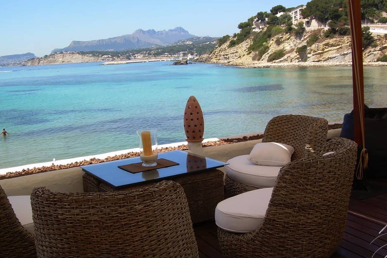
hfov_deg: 45.4
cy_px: 130
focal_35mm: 43
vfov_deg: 31.2
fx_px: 462
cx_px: 185
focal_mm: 6.3
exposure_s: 1/324
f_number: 4.6
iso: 50
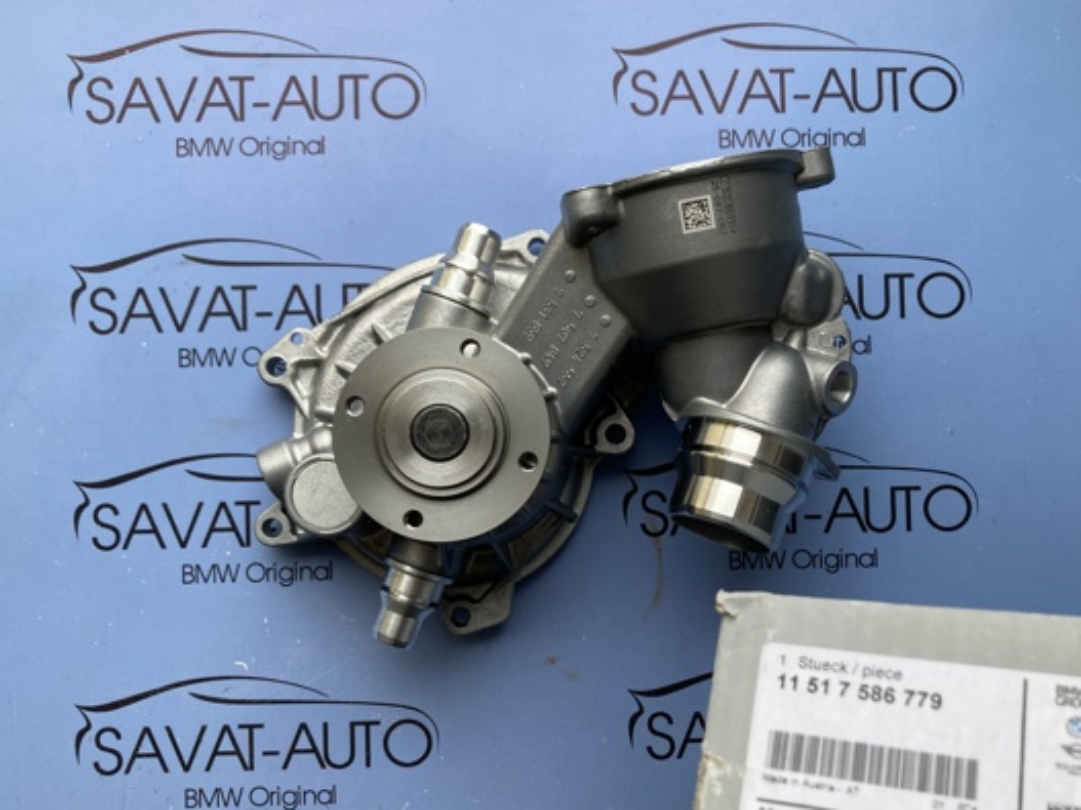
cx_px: 605
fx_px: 1062
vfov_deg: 41.7
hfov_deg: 53.8
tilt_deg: -88.2
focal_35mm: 34
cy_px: 452
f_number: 1.8
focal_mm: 3.99
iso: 25
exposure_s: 1/121
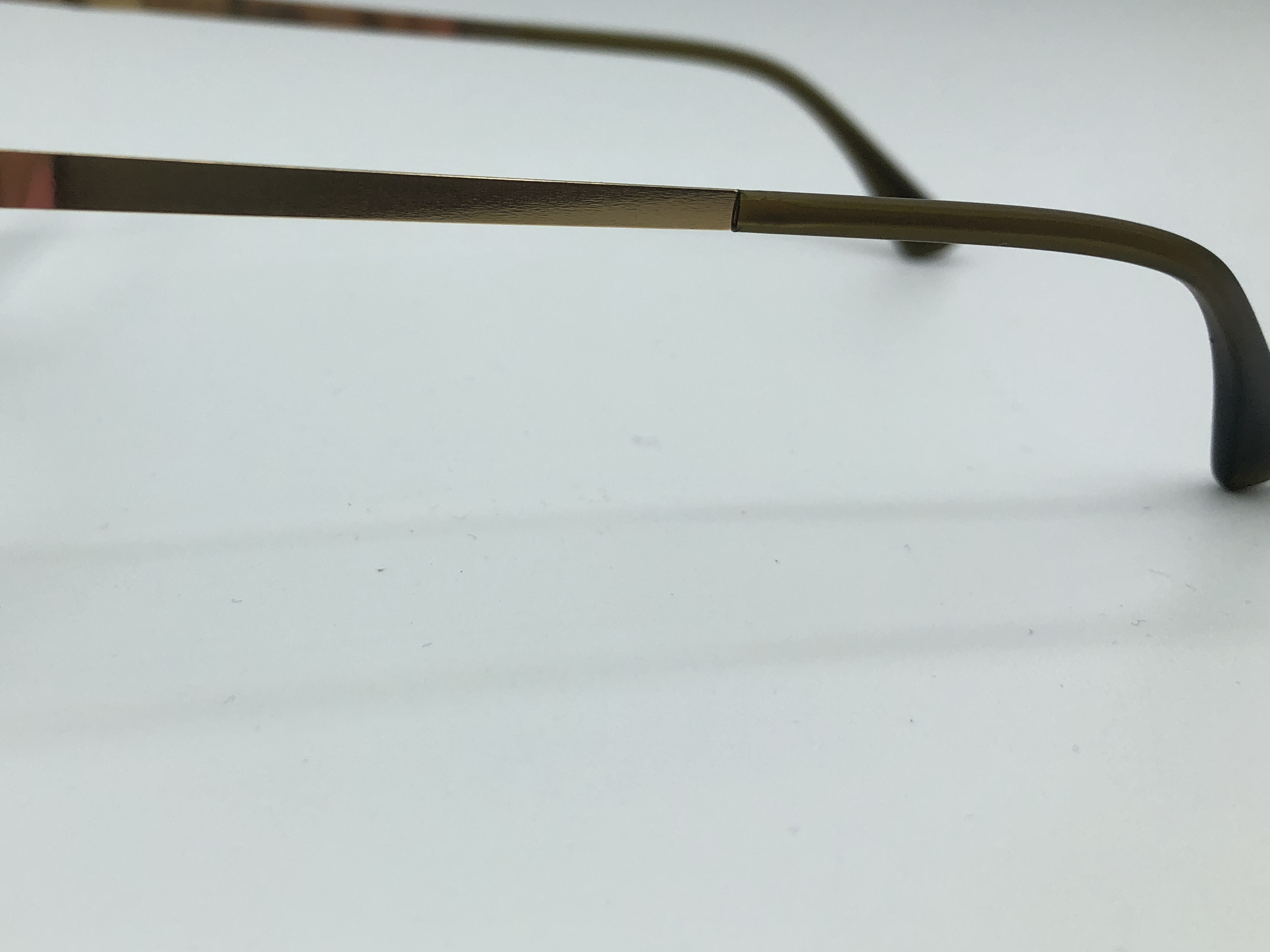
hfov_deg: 44.9
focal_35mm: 41
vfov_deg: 34.8
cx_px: 392
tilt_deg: -13.1
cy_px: 317
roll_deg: +0.8
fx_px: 1504
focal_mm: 4
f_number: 1.8
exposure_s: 1/1021
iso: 32
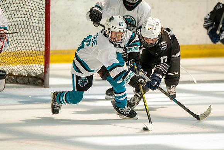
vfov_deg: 3.1
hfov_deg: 4.6
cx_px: 122
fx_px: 2787
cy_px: 72
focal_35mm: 448
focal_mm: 300
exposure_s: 1/5000
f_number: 3.2
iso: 1600
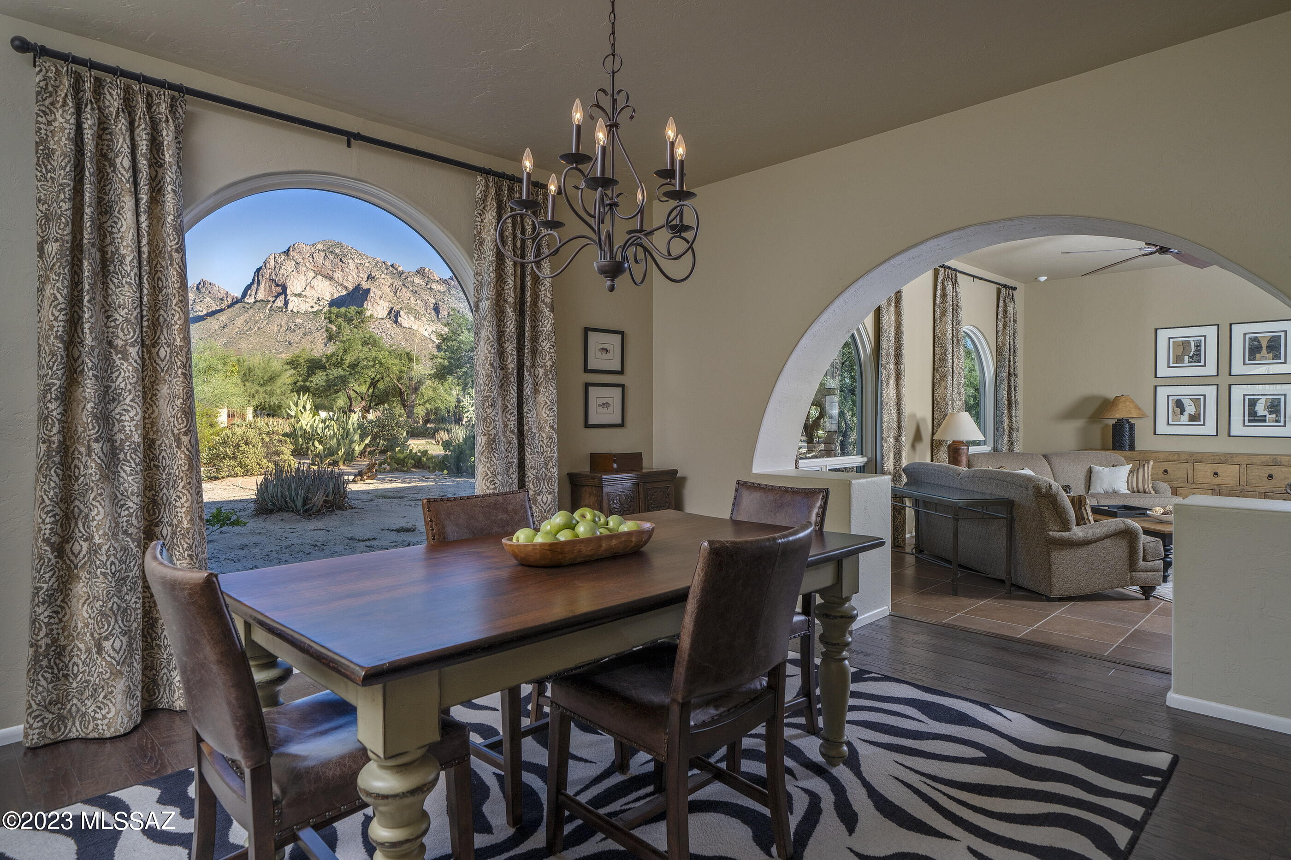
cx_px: 646
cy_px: 430
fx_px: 681
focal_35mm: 19
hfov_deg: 86.9
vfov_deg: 64.5
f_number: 7.1
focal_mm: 19
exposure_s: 1/160
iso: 200
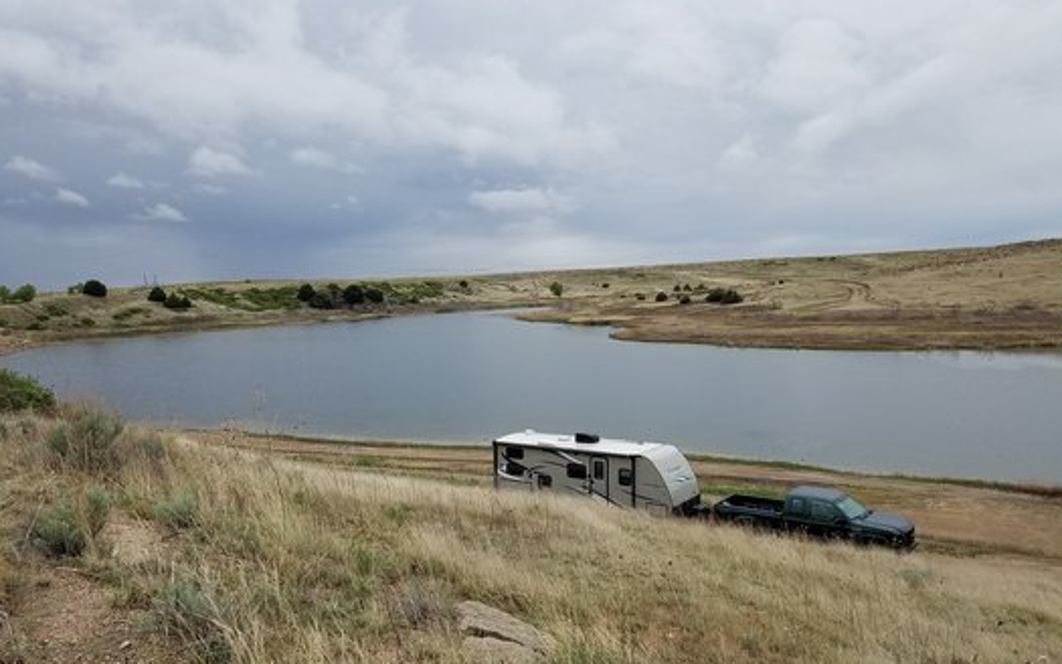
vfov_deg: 44.4
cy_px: 381
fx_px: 810
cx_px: 531
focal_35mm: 28
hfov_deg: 66.5
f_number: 1.7
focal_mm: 4.2
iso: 50
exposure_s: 1/530
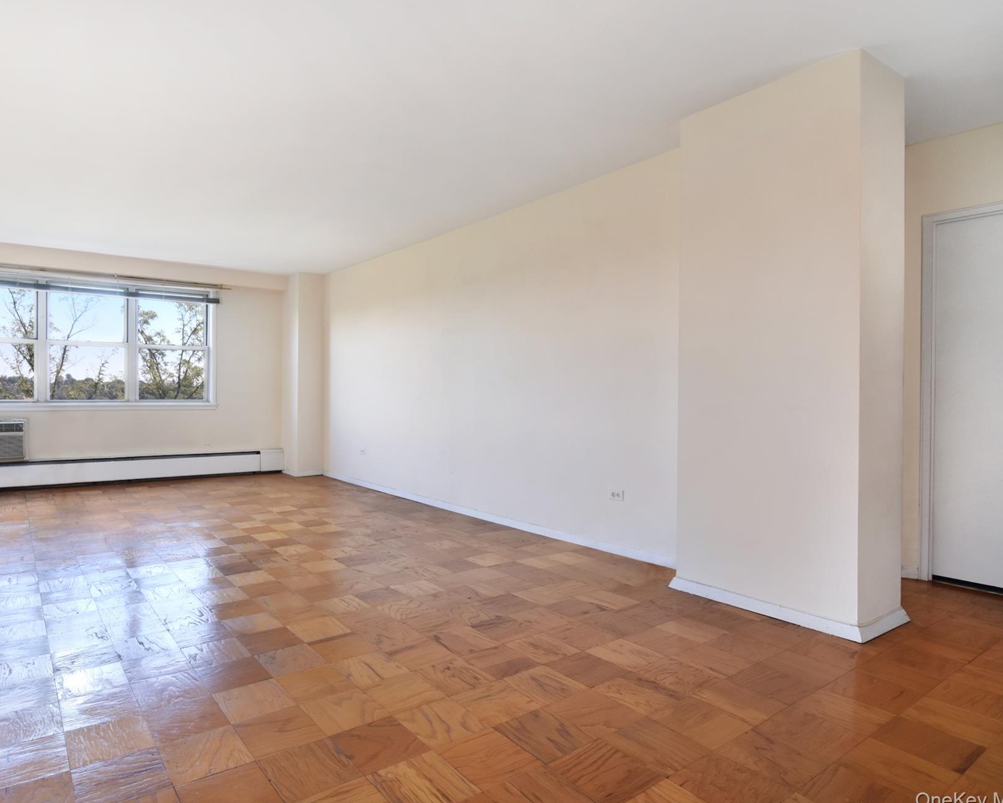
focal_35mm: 20
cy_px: 392
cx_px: 407
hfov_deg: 80.7
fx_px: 582
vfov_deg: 69.2
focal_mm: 11
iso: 640
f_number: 9
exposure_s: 1/80
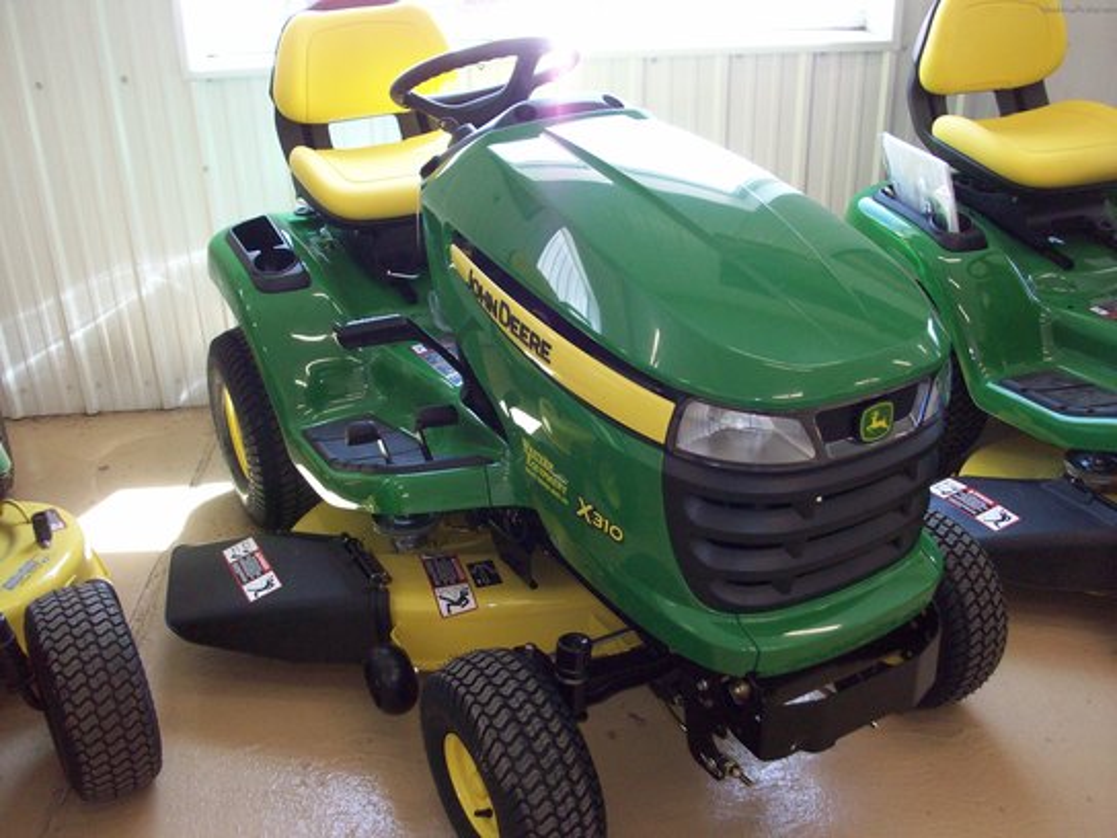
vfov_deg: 41.8
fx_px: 1097
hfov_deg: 54.0
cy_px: 419
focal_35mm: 34
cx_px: 558
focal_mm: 5.7
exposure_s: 1/67.2
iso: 160
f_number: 2.8
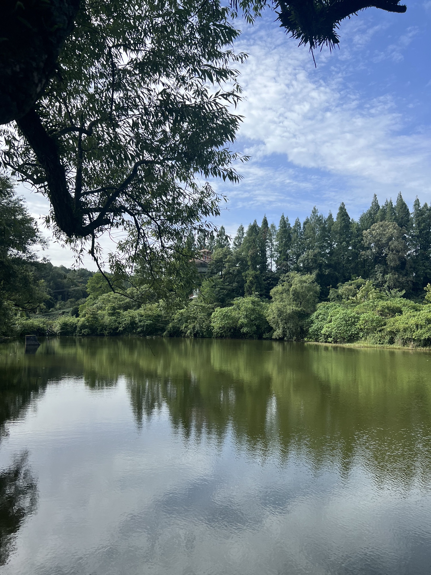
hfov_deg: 53.1
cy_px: 288
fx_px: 432
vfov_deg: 67.3
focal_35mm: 26
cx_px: 216
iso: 50
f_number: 1.5
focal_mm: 5.7
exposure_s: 1/2841
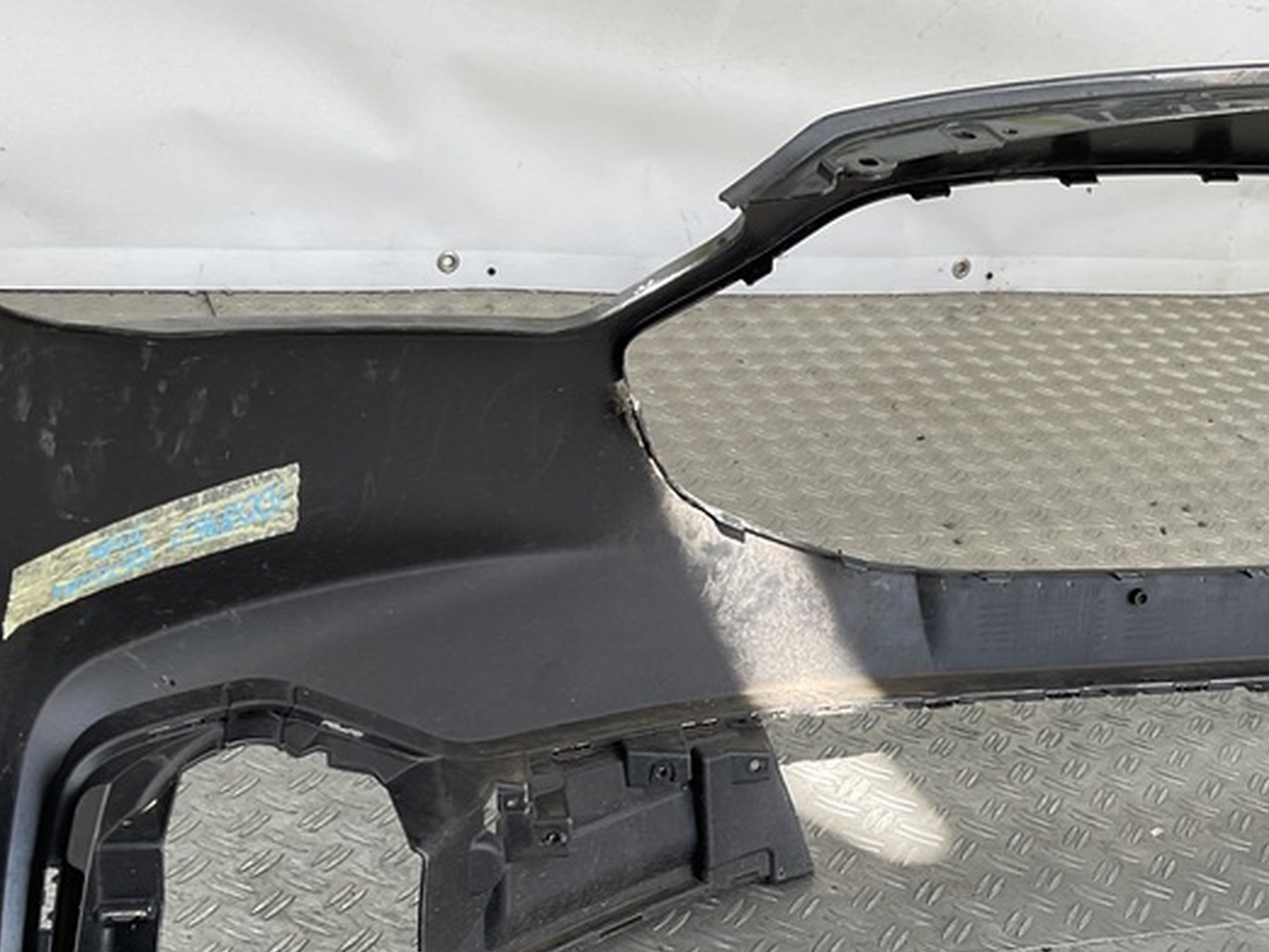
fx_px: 2054
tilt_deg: -30.9
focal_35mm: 56
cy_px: 797
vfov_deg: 25.5
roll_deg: -11.4
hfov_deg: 34.2
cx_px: 795
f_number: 1.8
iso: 20
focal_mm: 3
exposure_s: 1/120
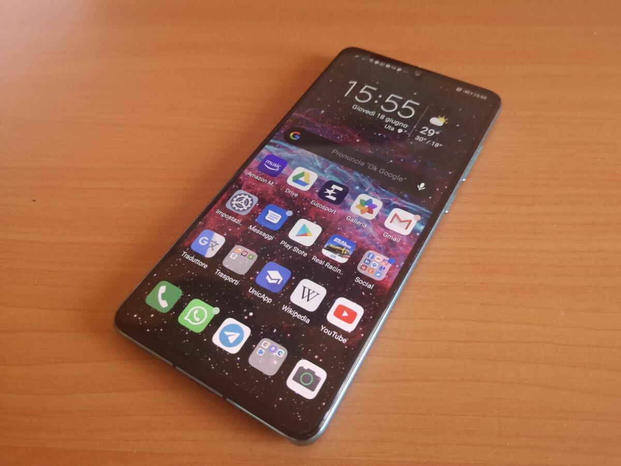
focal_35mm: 27
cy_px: 233
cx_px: 310
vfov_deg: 51.4
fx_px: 484
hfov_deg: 65.3
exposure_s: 1/33.3
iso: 250
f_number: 1.8
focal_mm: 3.95
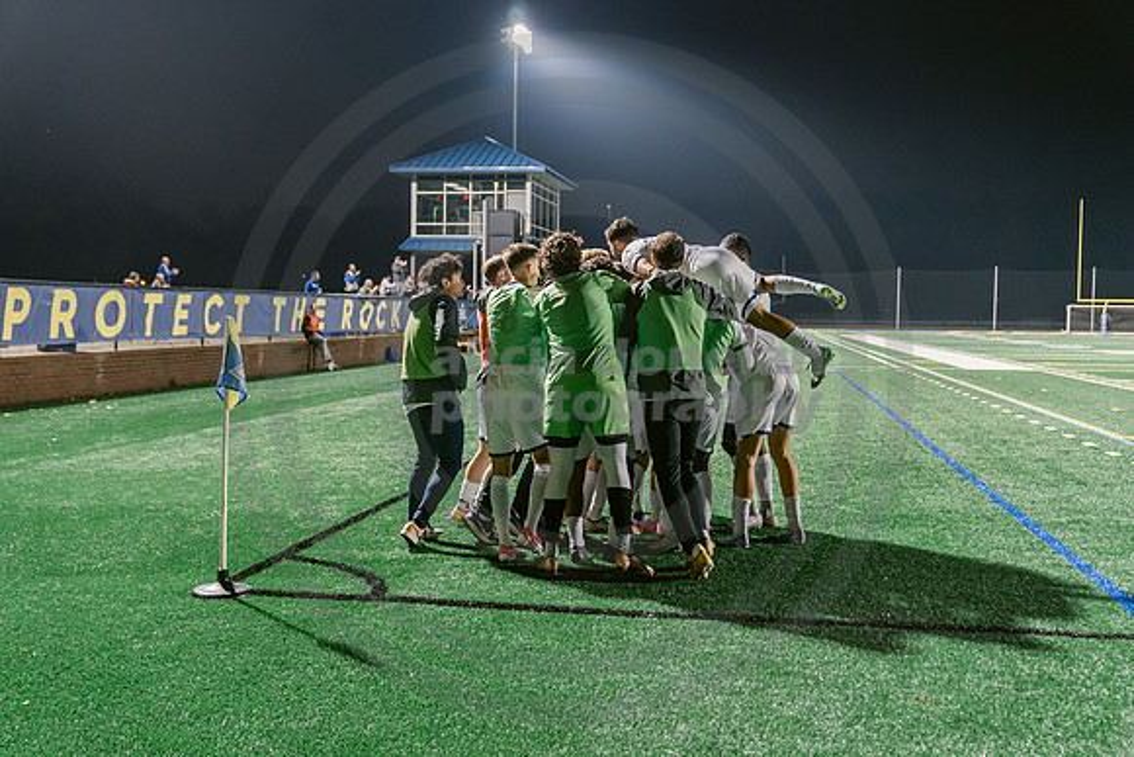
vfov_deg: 36.9
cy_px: 379
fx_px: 1134
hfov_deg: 53.1
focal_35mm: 36
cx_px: 567
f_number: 3.2
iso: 2500
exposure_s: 1/100
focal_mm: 36
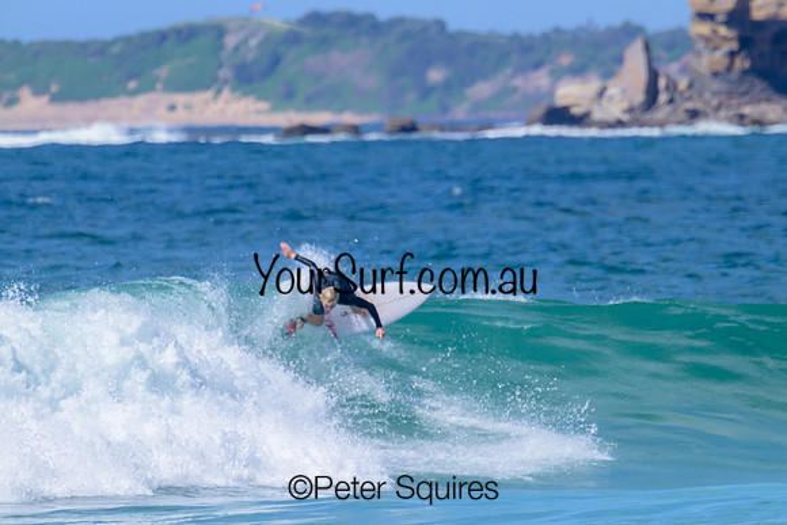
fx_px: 20708
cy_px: 311
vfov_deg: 1.5
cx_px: 466
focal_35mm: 947
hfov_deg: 2.2
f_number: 11
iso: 900
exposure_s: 1/2000
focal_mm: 800
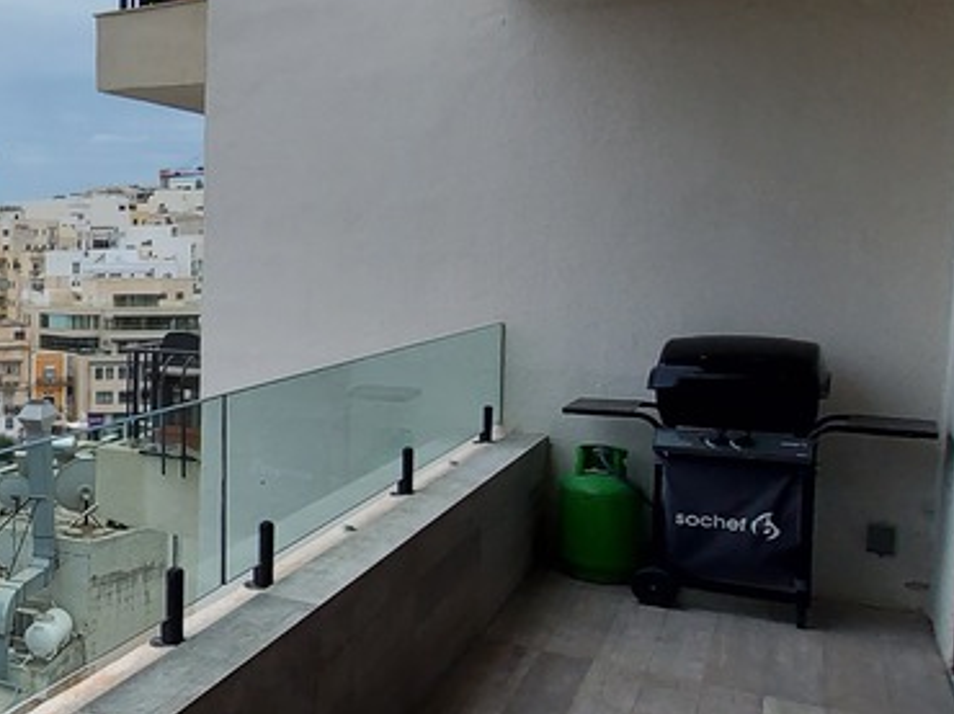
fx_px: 991
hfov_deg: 39.4
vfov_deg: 39.6
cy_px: 345
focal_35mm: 36
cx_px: -152
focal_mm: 1.74
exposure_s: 1/2117
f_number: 2.2
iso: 50
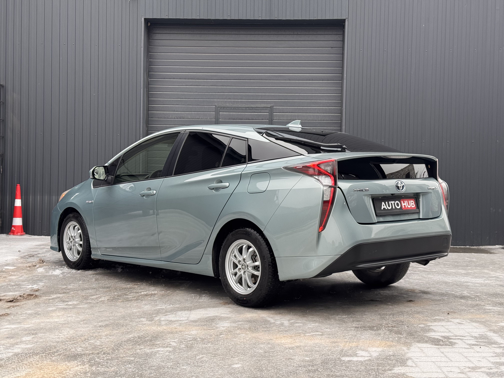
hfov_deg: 39.7
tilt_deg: -1.0
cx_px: 252
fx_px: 699
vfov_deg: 30.3
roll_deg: -0.6
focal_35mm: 48
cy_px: 189
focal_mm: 6.76
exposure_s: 1/315
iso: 64
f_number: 1.78
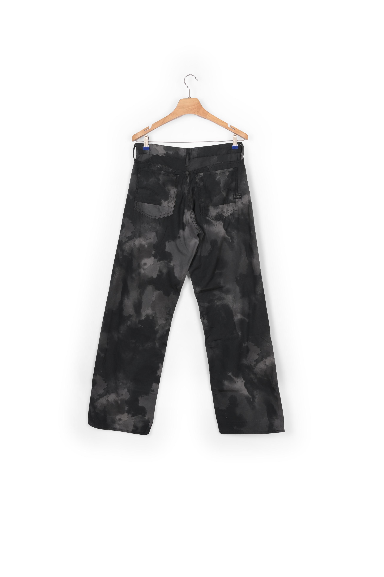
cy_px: 286
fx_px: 624
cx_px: 189
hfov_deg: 34.2
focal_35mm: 39
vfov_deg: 49.6
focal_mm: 38
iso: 100
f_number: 13
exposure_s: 1/125
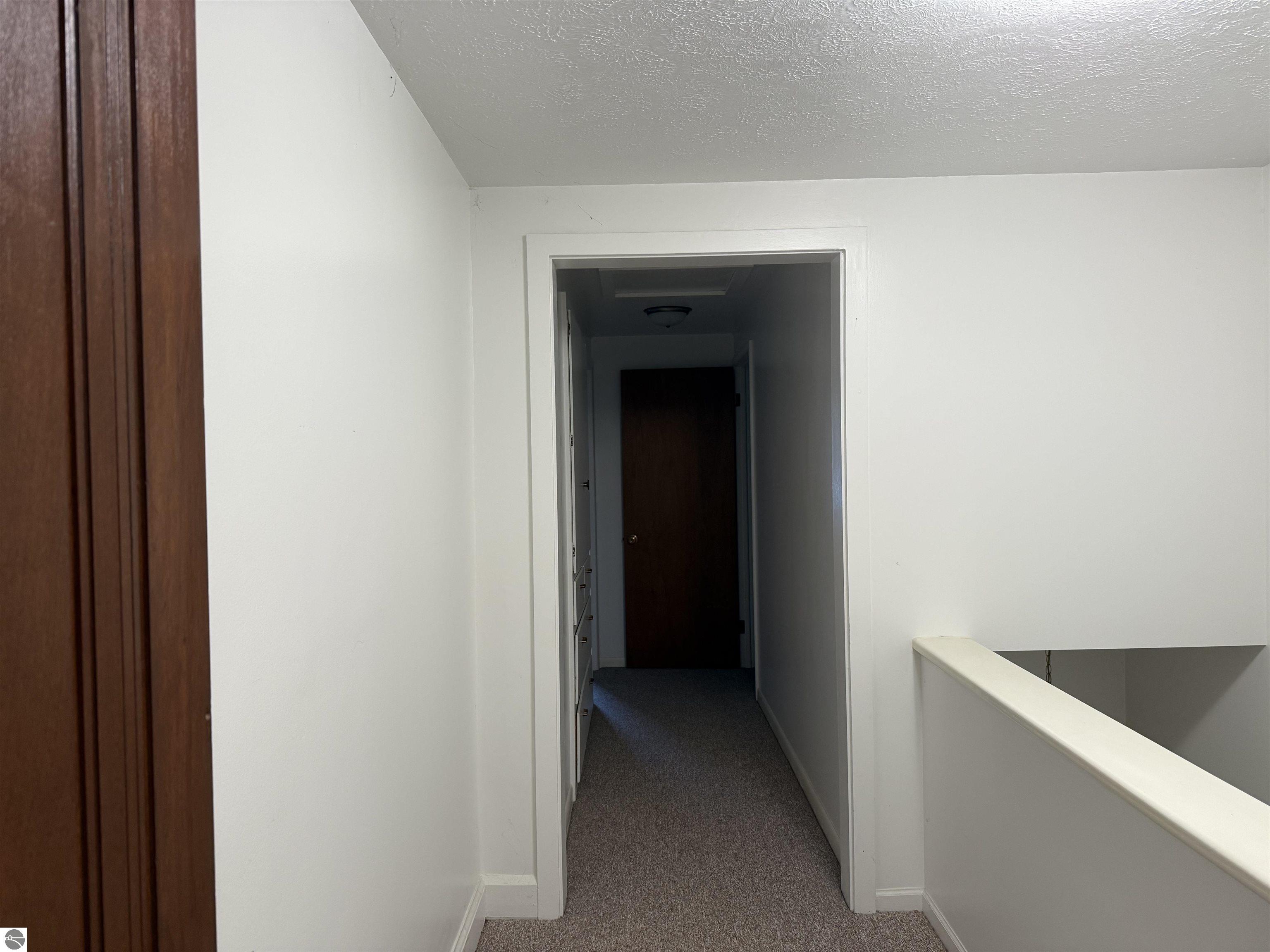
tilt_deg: -1.2
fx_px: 881
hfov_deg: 71.6
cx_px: 635
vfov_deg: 56.8
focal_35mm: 24
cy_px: 476
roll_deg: +0.9
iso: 160
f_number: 1.78
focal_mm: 6.76
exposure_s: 1/60
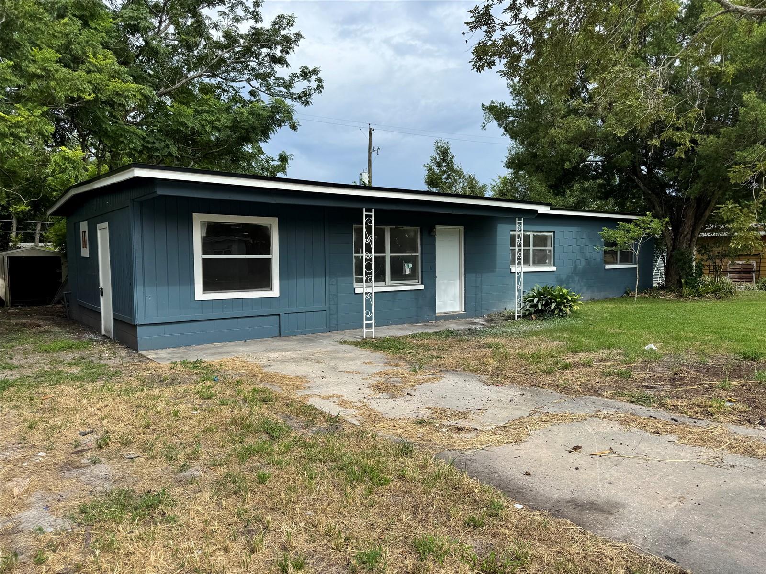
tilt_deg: -3.8
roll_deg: +0.6
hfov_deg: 71.6
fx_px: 531
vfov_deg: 56.8
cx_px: 383
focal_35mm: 24
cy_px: 287
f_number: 1.78
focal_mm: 6.76
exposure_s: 1/3247
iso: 80
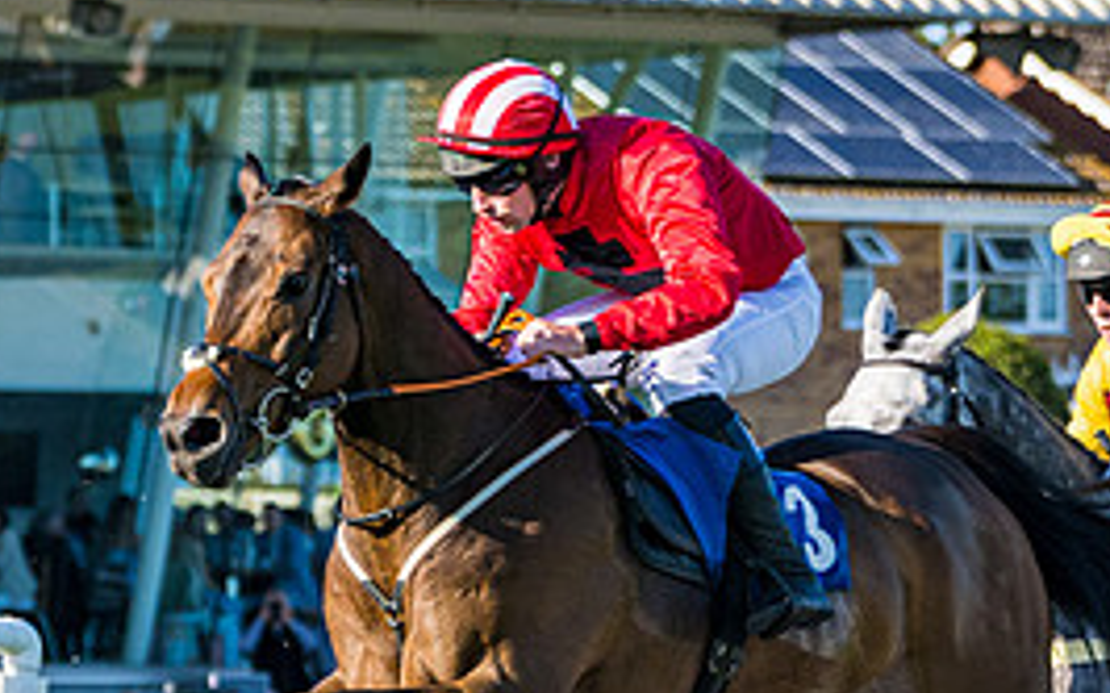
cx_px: -574
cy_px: 588
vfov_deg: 2.7
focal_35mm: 483
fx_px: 14605
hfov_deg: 4.3
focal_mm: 110
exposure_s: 1/2000
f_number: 4
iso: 200
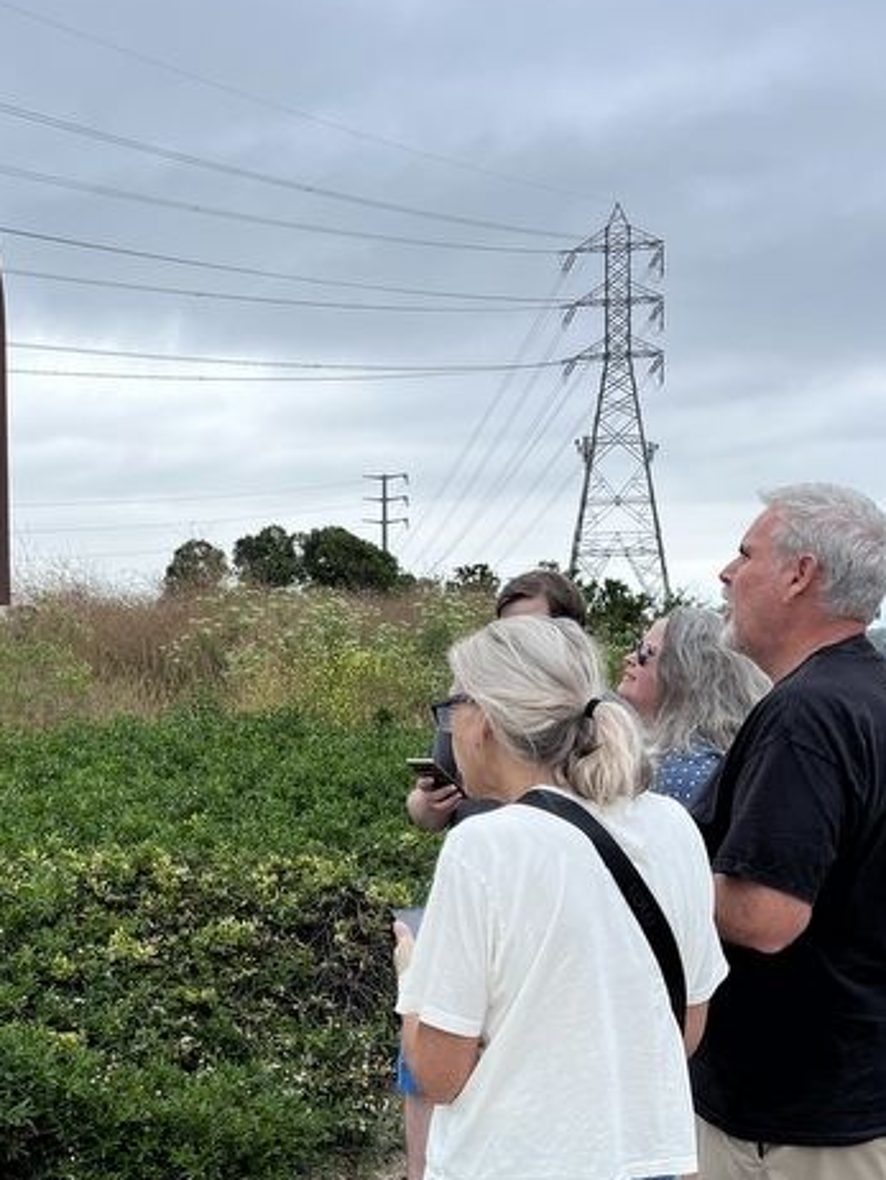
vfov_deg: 41.5
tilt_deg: +0.1
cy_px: 784
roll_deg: +2.1
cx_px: 312
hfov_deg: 32.0
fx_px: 1534
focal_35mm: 45
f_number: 1.6
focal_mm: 5.1
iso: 50
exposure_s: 1/1923
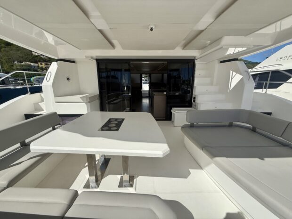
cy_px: 110
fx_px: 118
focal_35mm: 14
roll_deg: -0.6
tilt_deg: -12.9
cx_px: 146
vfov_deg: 85.7
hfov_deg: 102.1
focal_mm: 2.22
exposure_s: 1/3125
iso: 50
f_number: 2.2
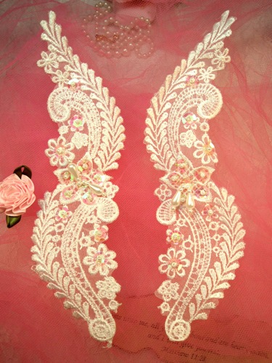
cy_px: 182
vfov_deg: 51.4
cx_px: 136
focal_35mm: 36
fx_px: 377
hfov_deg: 39.7
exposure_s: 1/180
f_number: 4.1
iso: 80
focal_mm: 6.5
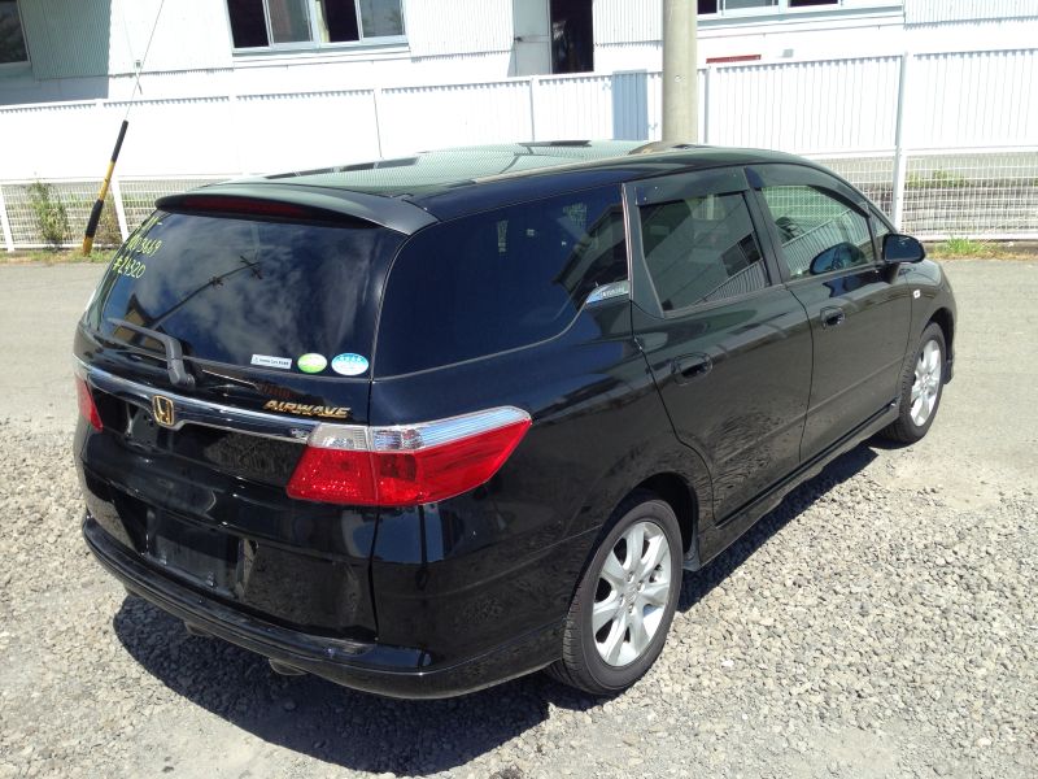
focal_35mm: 33
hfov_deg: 55.4
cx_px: 519
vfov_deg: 42.9
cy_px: 390
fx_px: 990
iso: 50
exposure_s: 1/763
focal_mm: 4.12
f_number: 2.4
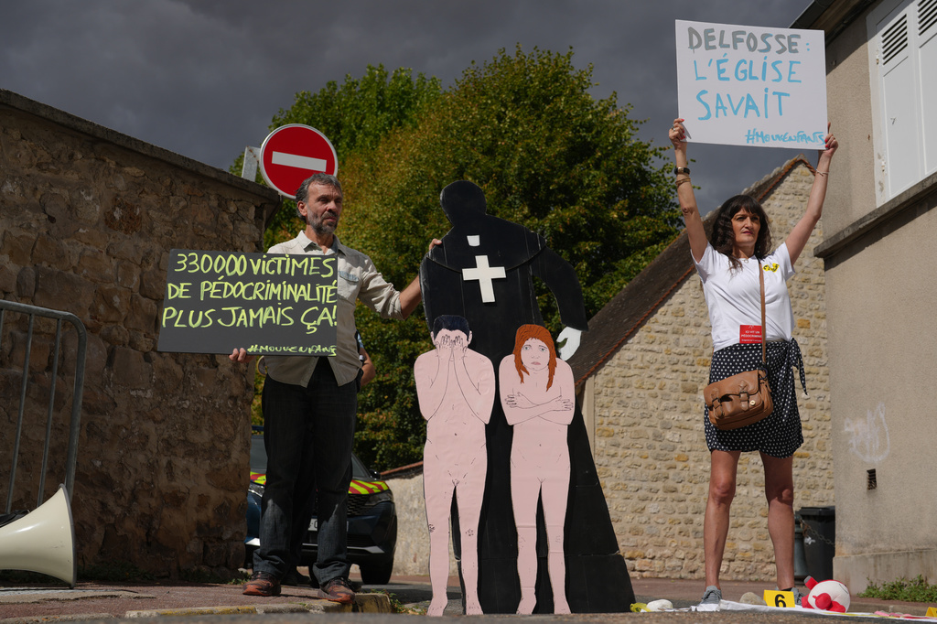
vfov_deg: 27.0
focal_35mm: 50
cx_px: 468
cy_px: 312
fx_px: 1301
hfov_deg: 39.6
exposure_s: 1/1250
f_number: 5.6
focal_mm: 50
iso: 80
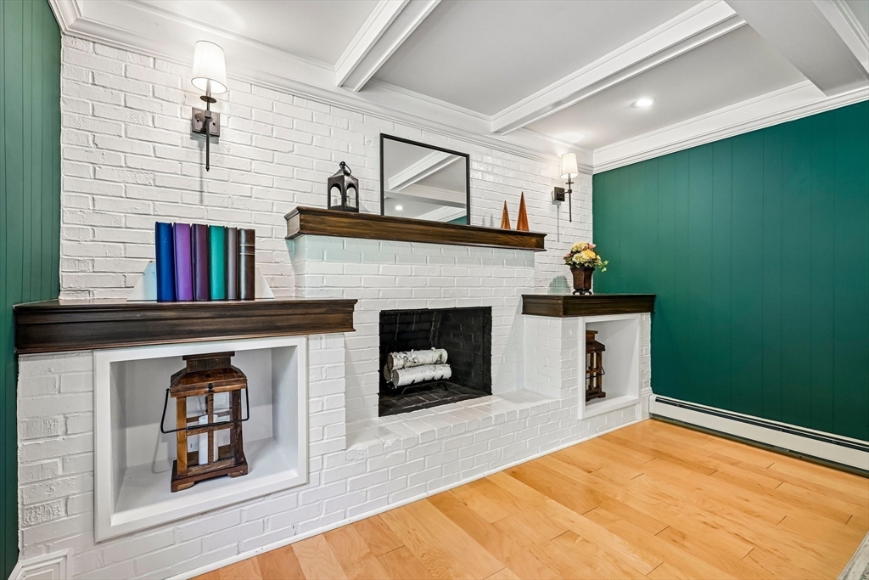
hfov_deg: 96.7
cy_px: 290
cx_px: 434
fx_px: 386
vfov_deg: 73.8
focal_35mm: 16
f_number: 8
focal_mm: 16
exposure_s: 1/8
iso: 400
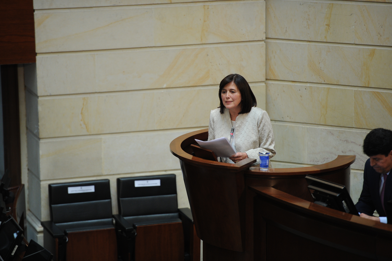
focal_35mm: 200
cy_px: 130
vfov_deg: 6.9
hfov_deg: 10.3
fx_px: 2176
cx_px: 196
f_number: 2.8
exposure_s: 1/250
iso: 2000
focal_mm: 200
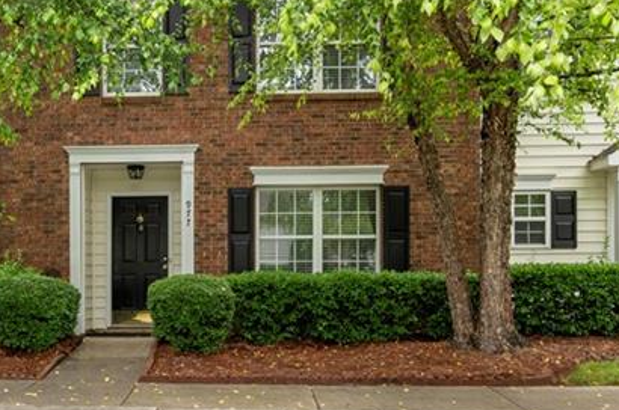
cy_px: 243
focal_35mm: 40
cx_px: 228
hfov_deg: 48.0
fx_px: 687
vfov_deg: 33.2
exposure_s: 1/60
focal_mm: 16
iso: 125
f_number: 4
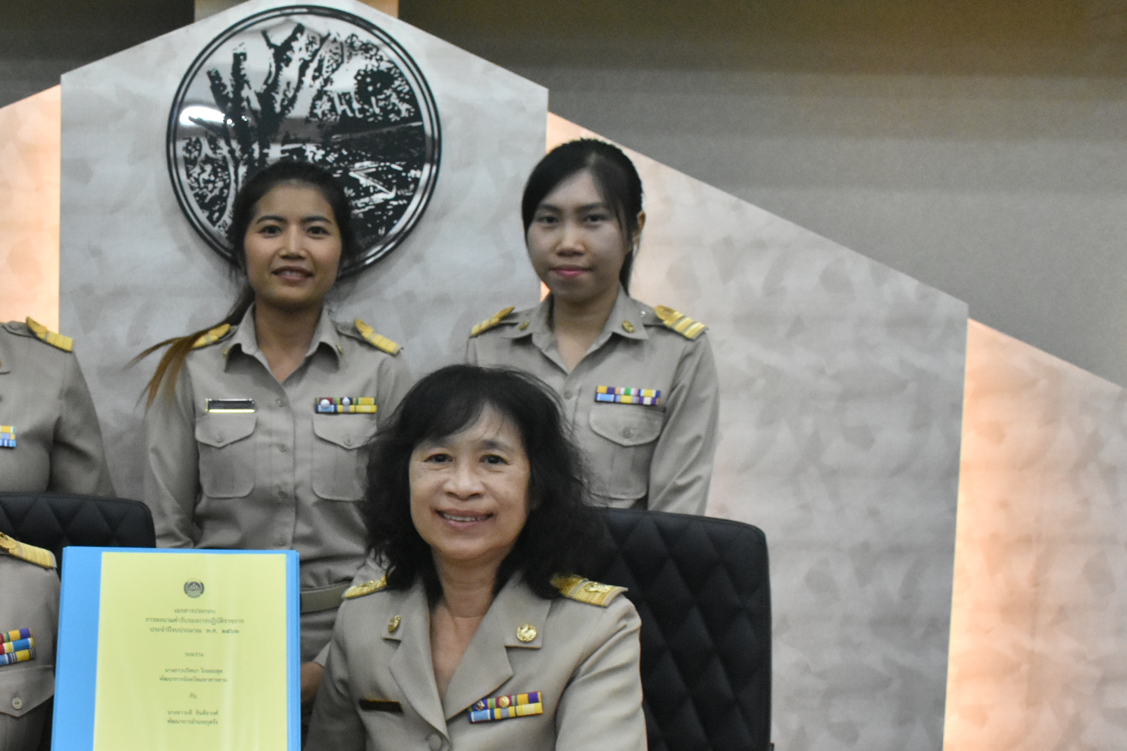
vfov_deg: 22.9
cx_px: 289
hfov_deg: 33.3
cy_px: 497
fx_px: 1847
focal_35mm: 59
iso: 2500
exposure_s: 1/160
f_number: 6.3
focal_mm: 22
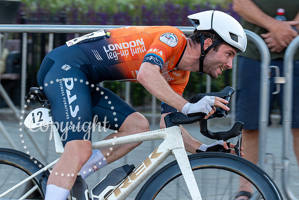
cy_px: 91
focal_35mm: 188
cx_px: 169
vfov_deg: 7.3
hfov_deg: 10.9
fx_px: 1560
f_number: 3.2
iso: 640
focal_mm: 70
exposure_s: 1/800
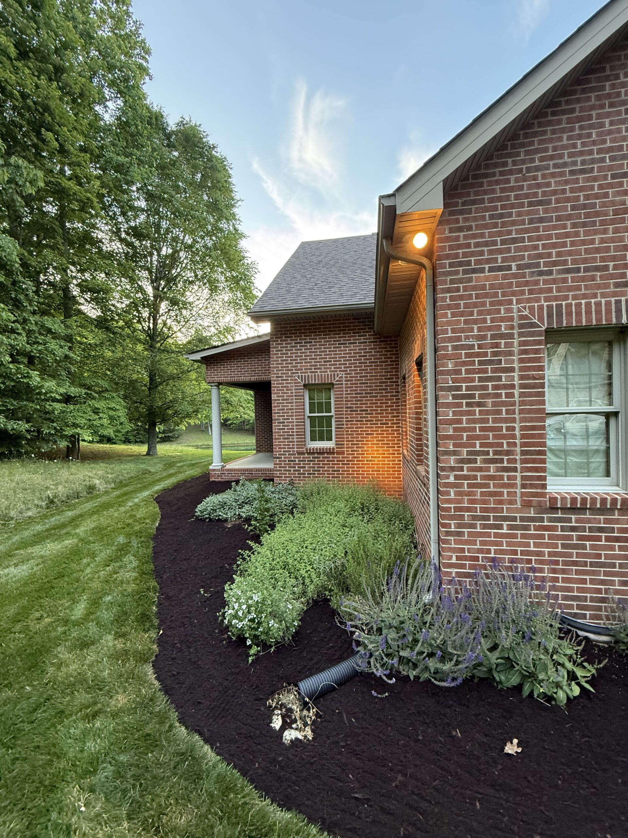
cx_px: 314
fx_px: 339
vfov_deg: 102.1
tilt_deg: +0.8
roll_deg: +0.4
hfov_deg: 85.7
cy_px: 419
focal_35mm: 14
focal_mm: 2.22
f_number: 2.2
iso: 320
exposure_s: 1/99
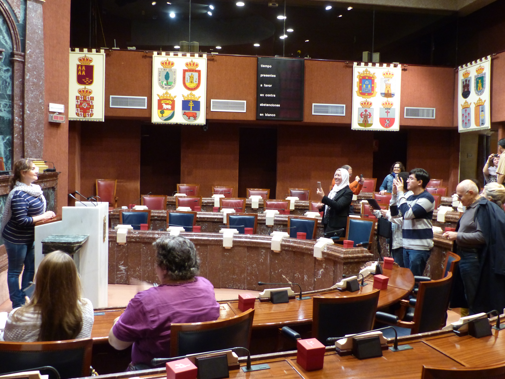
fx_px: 481
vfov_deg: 42.9
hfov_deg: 55.4
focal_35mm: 33
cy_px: 188
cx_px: 251
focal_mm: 5.8
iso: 400
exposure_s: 1/15
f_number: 2.8
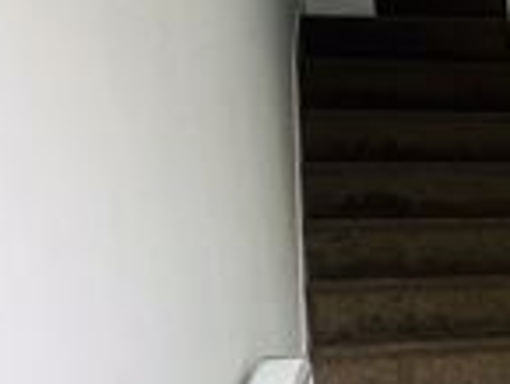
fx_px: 1135
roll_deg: -1.8
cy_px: 458
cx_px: 932
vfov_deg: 18.2
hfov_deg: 19.0
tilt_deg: -16.5
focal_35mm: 77
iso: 50
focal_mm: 2.22
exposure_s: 1/99
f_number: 2.2
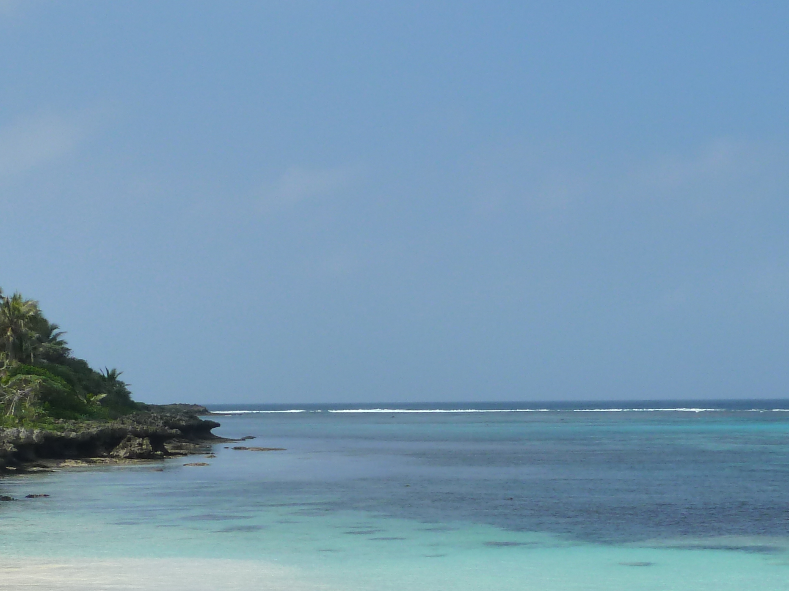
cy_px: 625
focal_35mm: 103
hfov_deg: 18.7
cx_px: 720
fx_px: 2348
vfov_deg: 14.1
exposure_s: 1/500
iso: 125
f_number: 5.6
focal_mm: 7.9
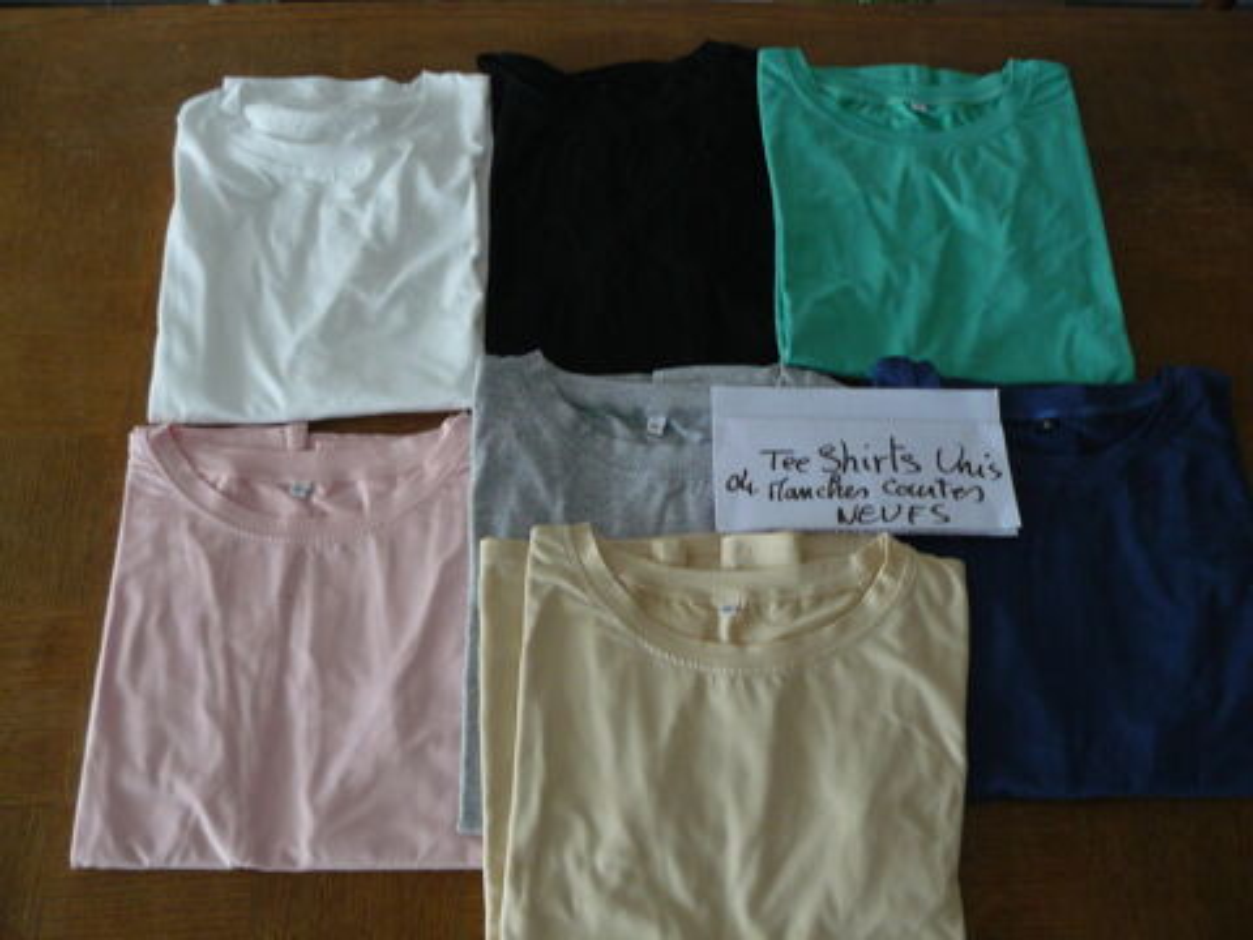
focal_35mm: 36
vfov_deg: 39.7
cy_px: 470
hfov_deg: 51.4
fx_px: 1303
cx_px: 626
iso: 160
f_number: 2.8
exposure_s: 1/30
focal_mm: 6
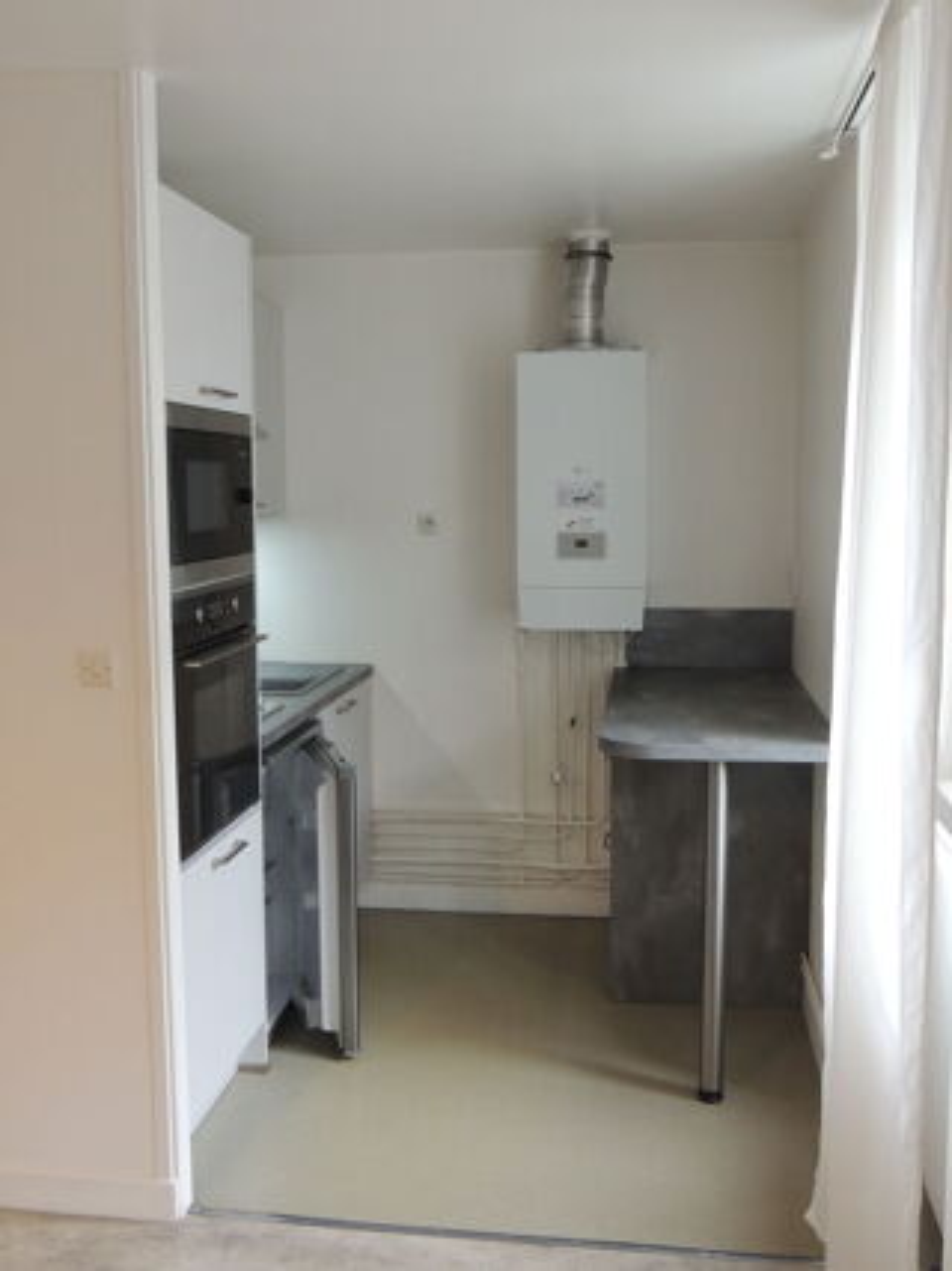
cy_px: 636
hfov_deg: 40.7
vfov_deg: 52.6
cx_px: 476
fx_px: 1284
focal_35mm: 35
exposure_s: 1/50
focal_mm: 6.2
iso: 360
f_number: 3.3
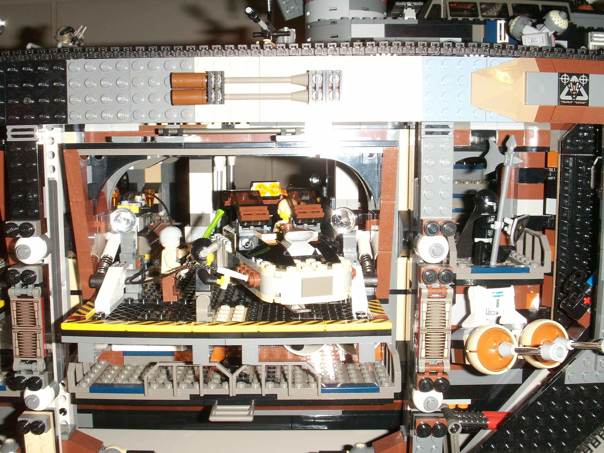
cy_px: 230
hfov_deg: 49.0
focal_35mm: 38
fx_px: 663
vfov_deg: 37.7
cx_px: 297
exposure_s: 1/40
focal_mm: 7.7
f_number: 7.1
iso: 50
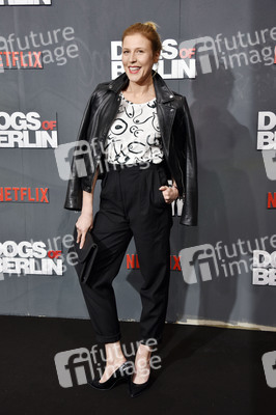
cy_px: 208
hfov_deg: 28.0
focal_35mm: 48
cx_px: 138
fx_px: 553
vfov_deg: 41.1
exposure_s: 1/200
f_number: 7.1
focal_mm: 48
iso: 250
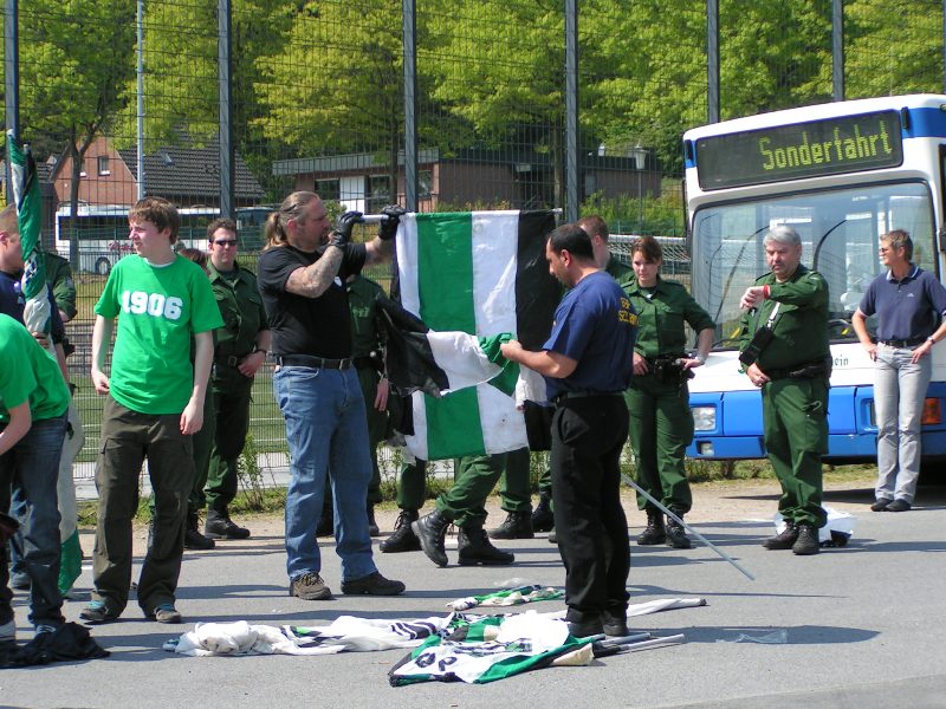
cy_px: 354
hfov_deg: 19.8
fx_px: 2706
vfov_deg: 14.9
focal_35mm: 99
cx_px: 473
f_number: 3.5
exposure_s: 1/640
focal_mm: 15.2
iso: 50
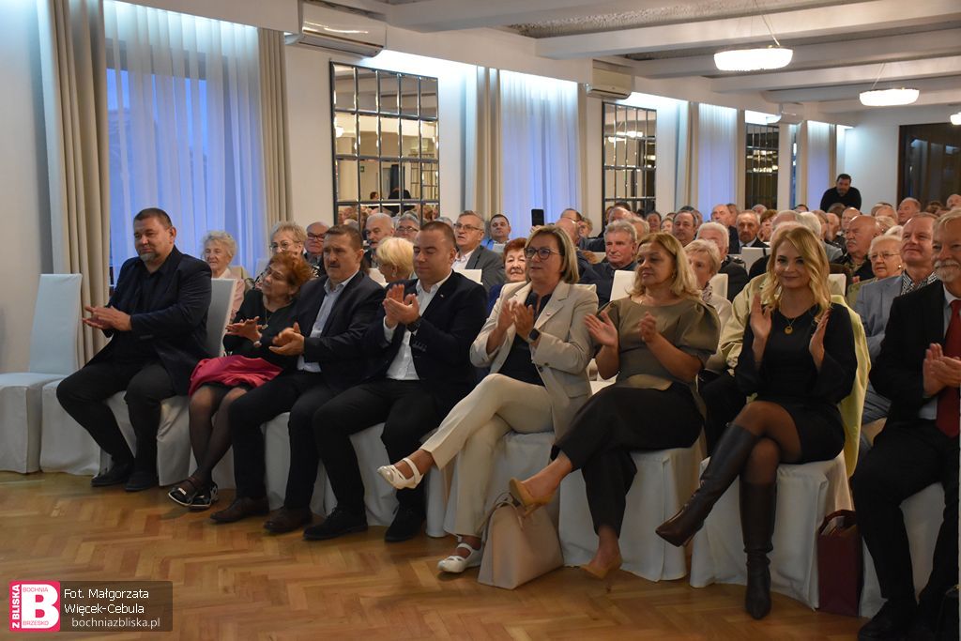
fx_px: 1201
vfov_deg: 29.9
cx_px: 480
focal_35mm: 45
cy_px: 320
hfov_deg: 43.6
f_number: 4
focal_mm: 30
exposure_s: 1/60
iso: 2800
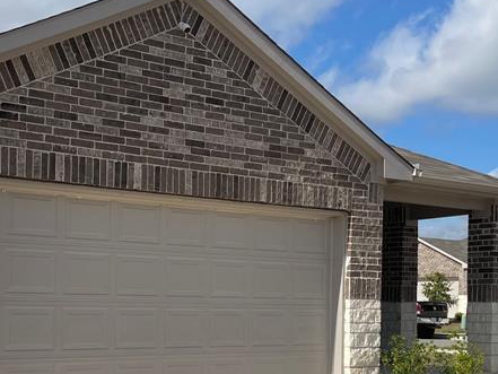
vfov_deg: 24.9
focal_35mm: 58
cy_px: 292
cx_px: 163
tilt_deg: -1.1
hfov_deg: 32.9
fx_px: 835
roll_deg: -0.6
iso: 32
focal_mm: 5.1
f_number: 1.6
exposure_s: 1/6250
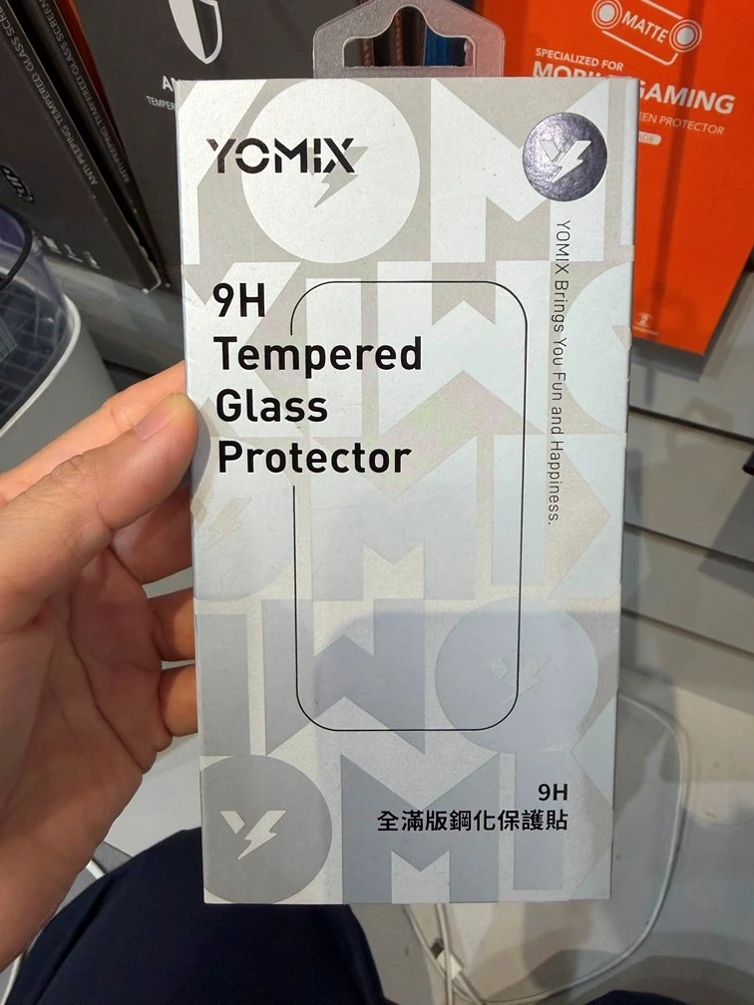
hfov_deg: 56.8
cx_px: 377
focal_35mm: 24
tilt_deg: -51.0
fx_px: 697
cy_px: 502
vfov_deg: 71.6
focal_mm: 2.22
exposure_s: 1/120
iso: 160
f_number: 2.2
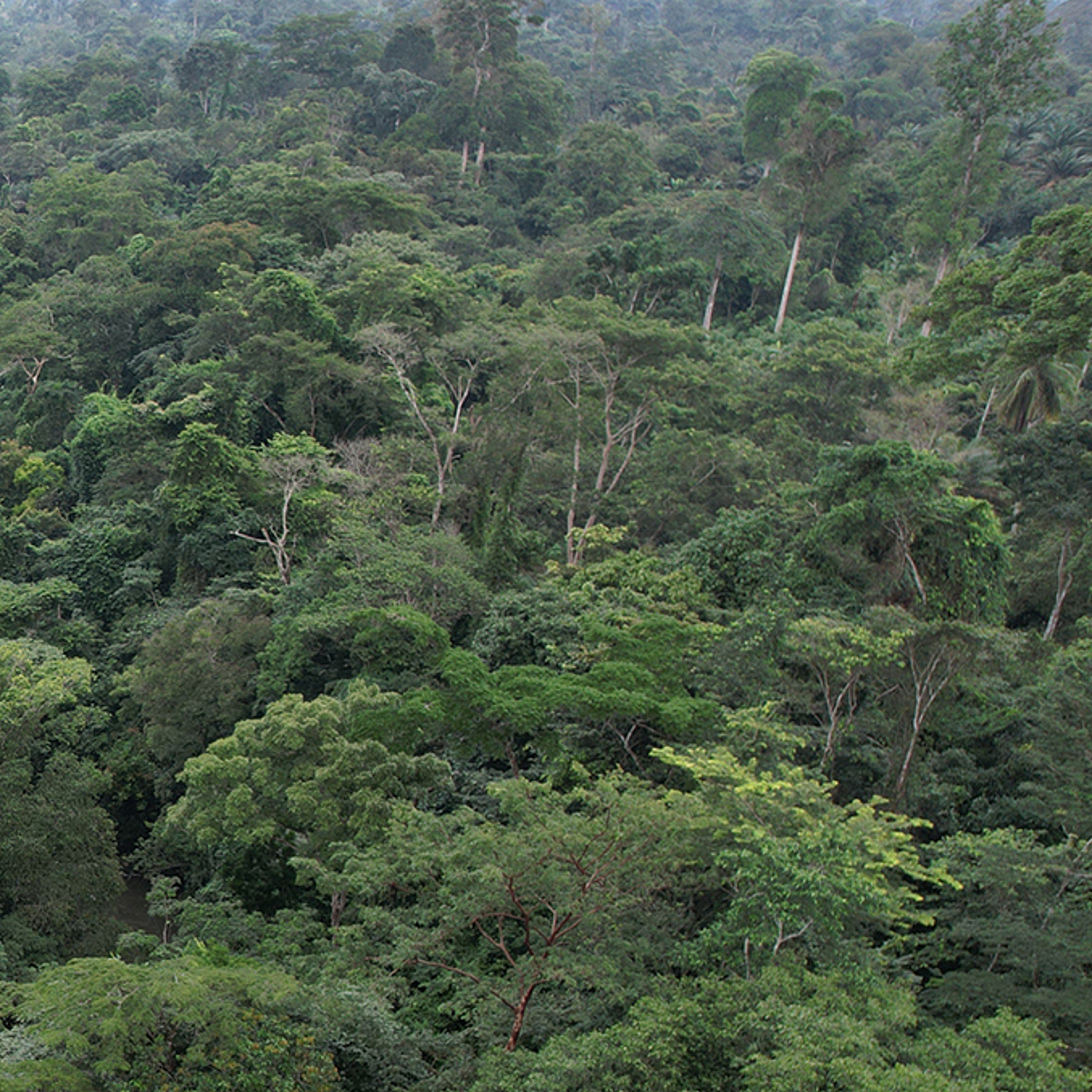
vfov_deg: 31.4
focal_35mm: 53
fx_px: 1892
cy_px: 861
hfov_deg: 26.9
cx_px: -348
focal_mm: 8.38
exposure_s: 1/400
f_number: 2.8
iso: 100
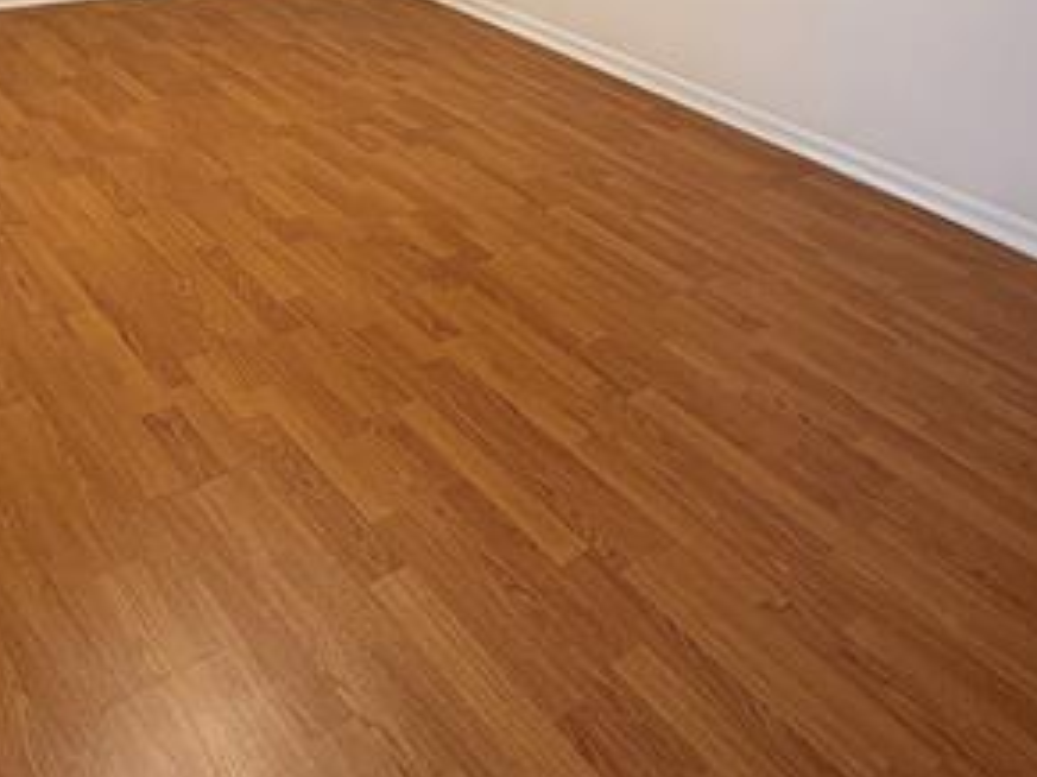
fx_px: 1108
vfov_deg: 35.3
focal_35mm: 37
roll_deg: -4.5
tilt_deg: -16.4
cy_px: 14
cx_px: 399
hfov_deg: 49.7
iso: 160
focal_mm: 2.22
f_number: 2.2
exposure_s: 1/60
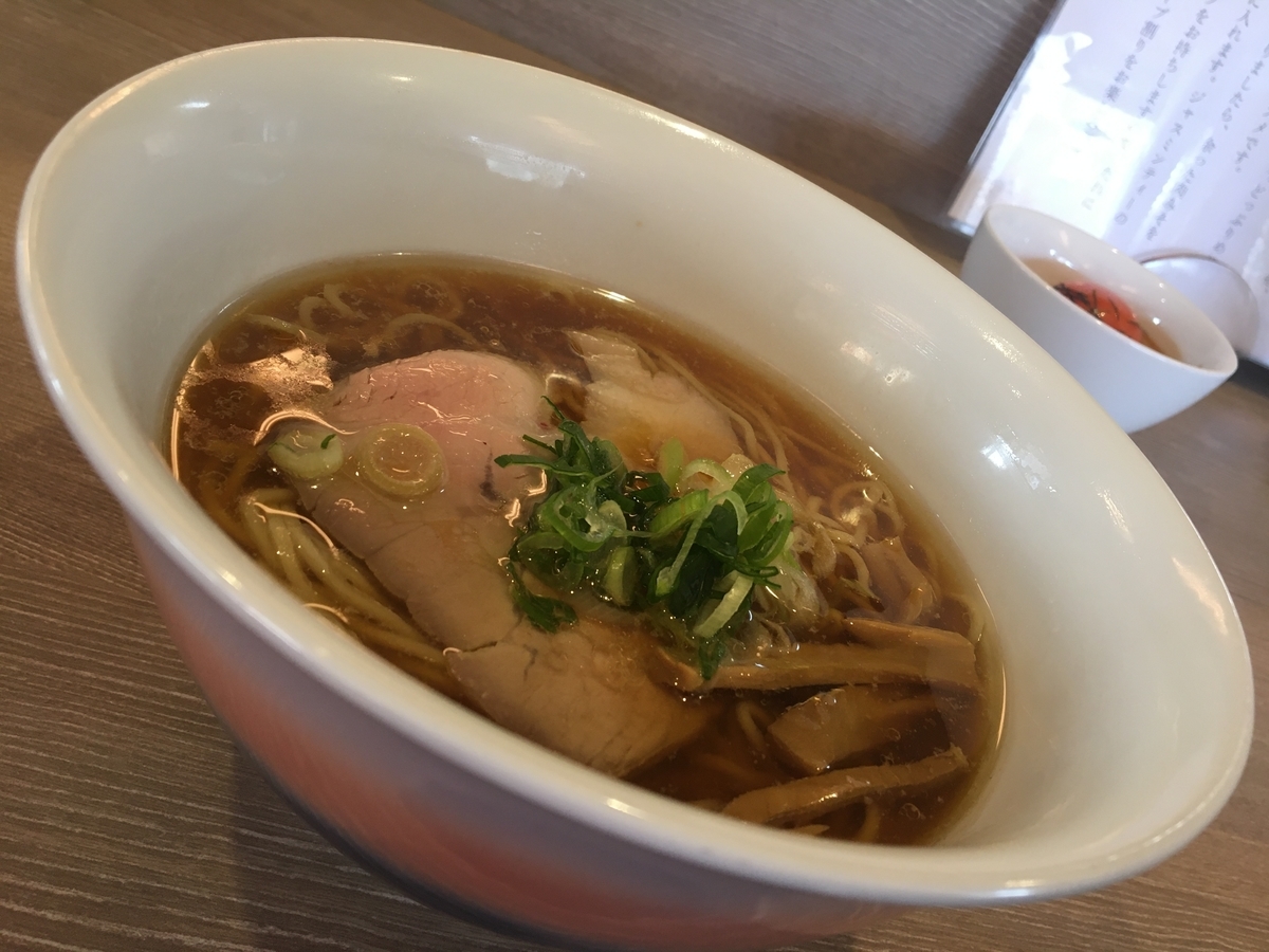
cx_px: 634
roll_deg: -28.1
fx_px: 1063
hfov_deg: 61.7
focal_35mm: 29
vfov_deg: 48.2
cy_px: 476
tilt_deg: -33.5
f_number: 2.2
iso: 100
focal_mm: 4.15
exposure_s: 1/33
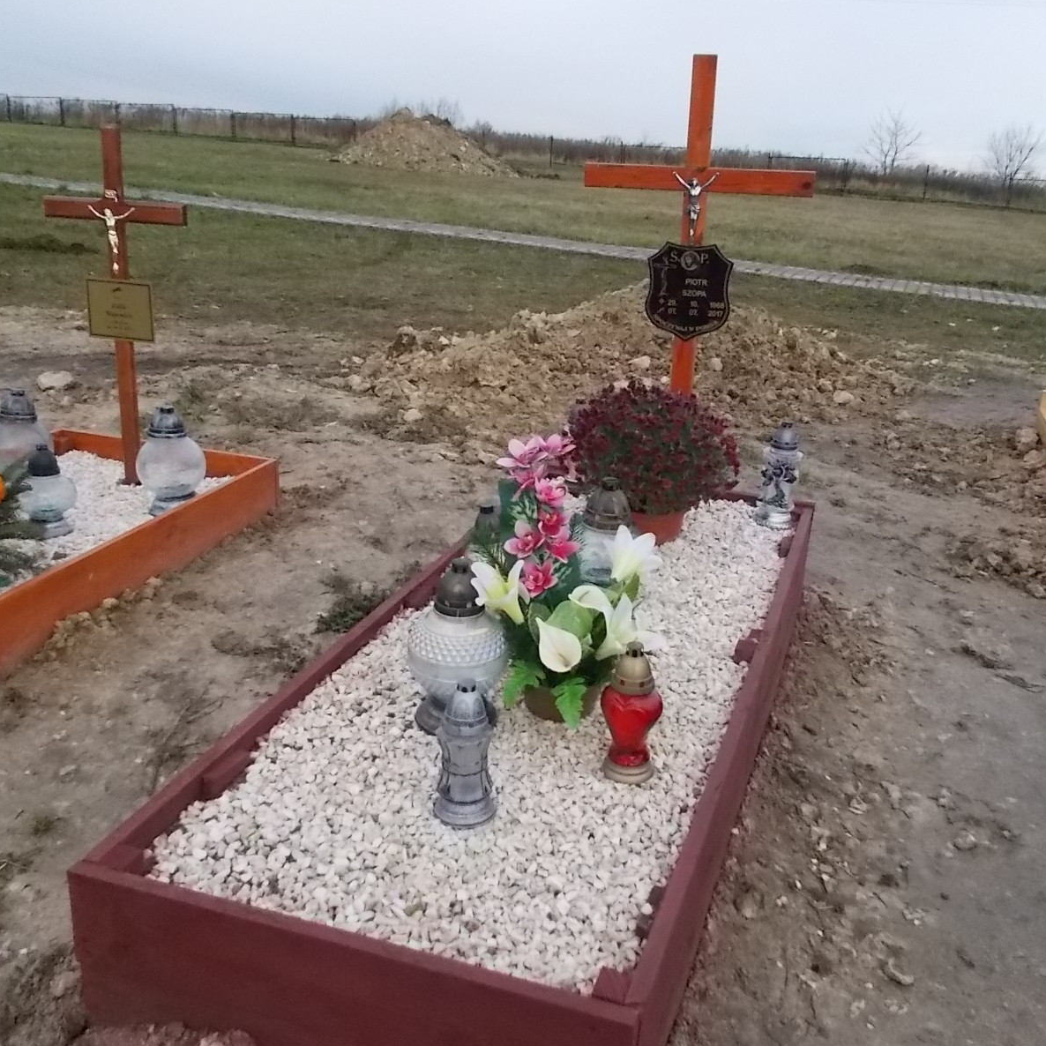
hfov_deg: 52.5
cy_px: 518
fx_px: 1060
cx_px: 557
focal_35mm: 31
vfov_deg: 52.5
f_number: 8
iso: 400
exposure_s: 1/250
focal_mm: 4.6
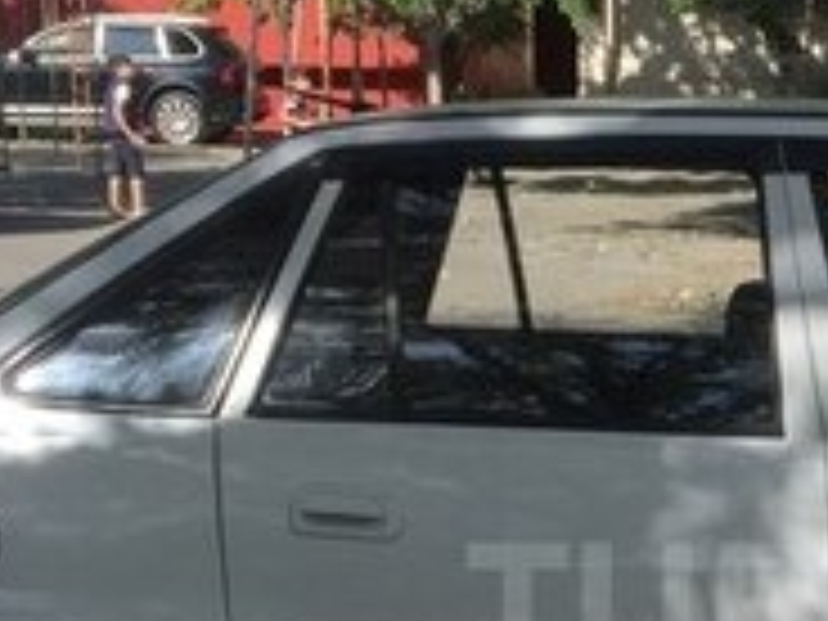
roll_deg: -1.6
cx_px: 927
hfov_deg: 18.2
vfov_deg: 14.0
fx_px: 2488
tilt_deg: -13.1
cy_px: 610
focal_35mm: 104
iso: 32
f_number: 2.2
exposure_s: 1/1412
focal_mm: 4.15
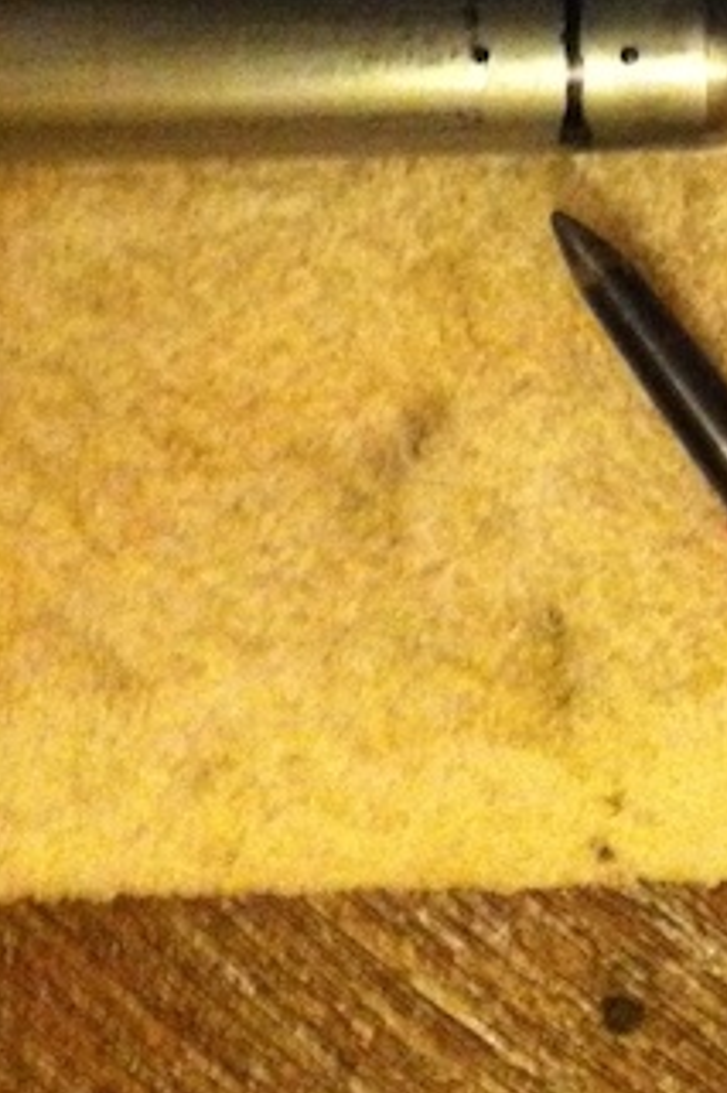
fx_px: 2759
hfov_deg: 14.9
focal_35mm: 91
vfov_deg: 21.0
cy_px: -191
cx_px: 580
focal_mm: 3.85
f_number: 2.8
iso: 1000
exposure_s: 1/15
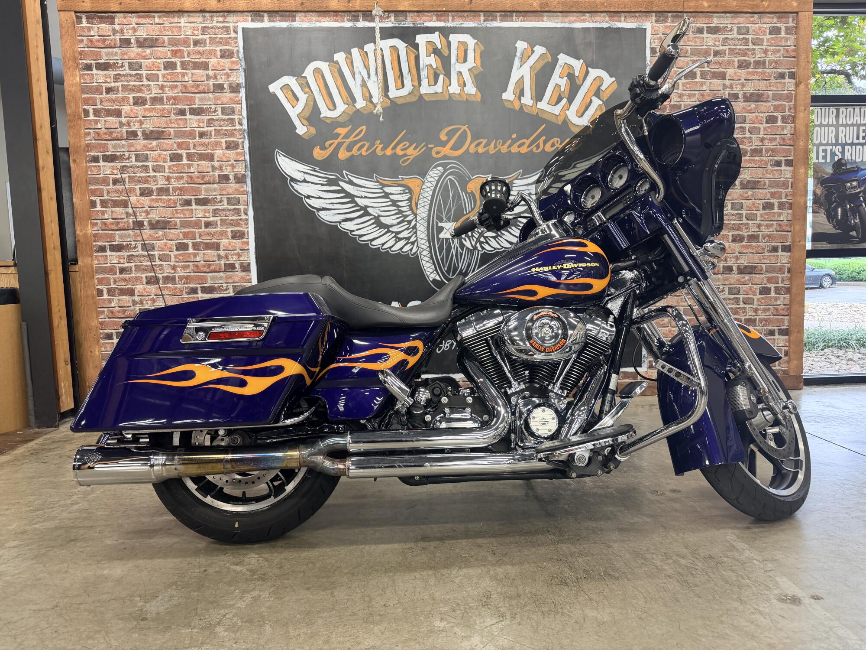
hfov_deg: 71.6
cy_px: 325
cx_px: 433
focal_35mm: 24
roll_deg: +1.3
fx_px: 600
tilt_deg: -5.2
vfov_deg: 56.8
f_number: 1.78
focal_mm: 6.76
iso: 160
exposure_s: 1/60
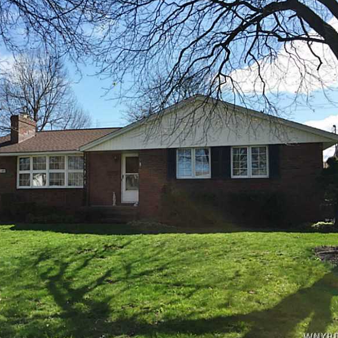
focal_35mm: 35
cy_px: 171
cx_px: 121
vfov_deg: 47.2
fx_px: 387
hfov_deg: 46.7
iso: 32
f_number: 2.2
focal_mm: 4.15
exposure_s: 1/2198
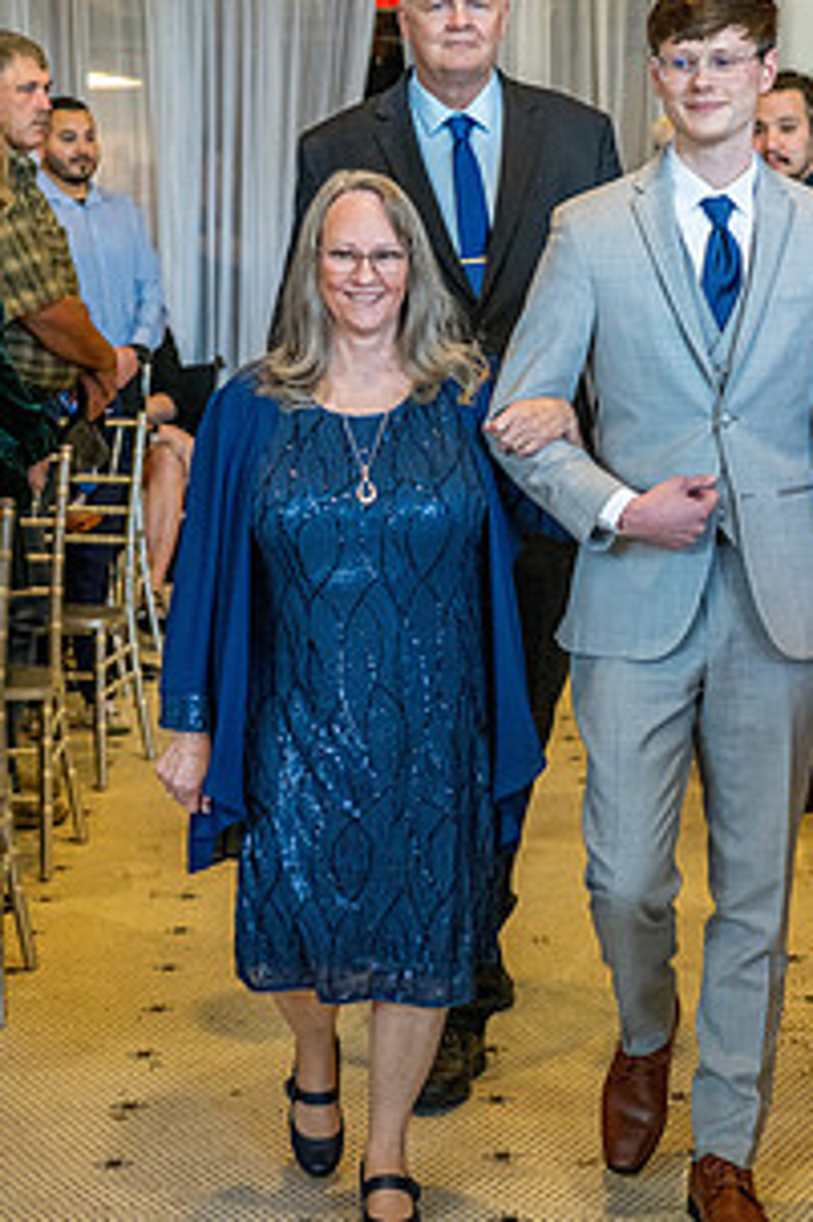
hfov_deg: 20.2
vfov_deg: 30.1
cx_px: 522
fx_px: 2272
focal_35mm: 67
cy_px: 538
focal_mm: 45
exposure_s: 1/200
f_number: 2.8
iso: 3200
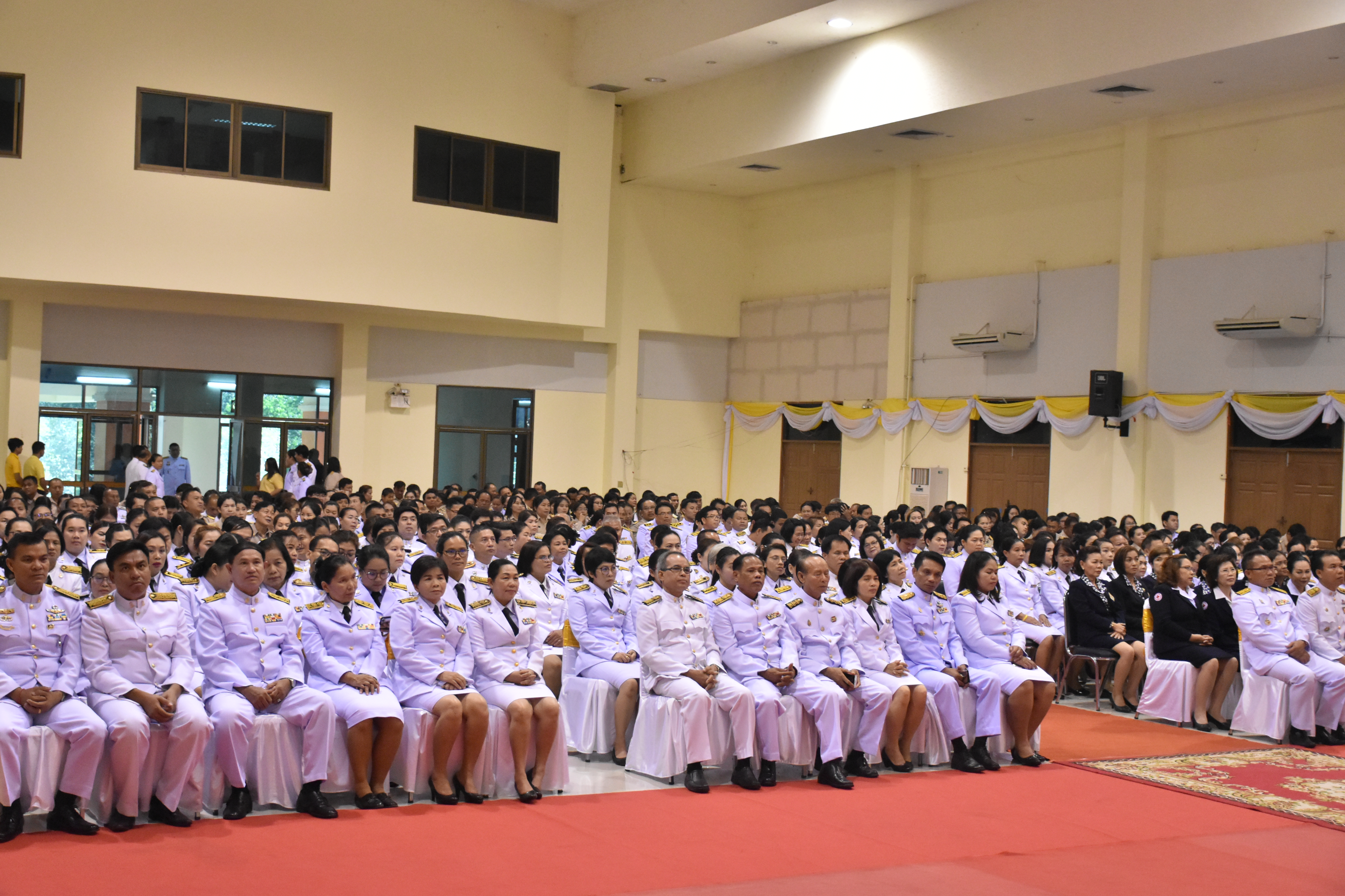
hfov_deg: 41.1
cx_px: 672
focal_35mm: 48
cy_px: 448
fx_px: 1793
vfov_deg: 28.1
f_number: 5
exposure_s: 1/100
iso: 2500
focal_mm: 32
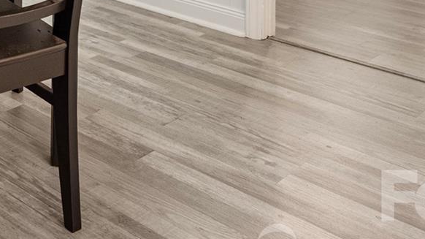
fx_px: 665
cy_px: -185
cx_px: -134
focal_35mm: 59
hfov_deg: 28.7
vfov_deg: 17.0
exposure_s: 1/30
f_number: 3.2
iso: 1250
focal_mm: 16
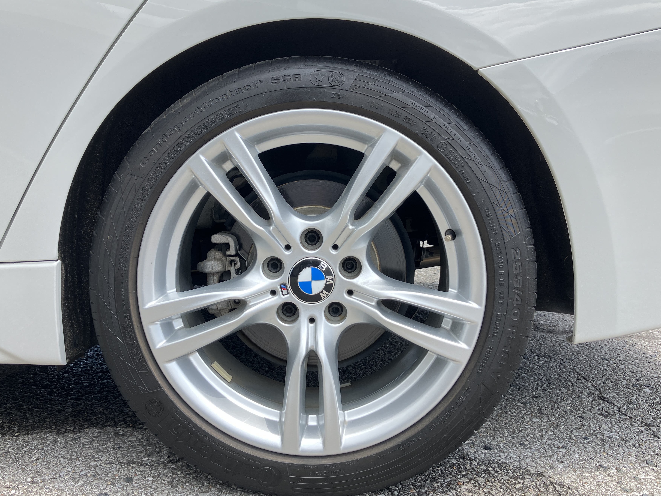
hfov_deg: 56.8
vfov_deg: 44.1
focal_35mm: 32
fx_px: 611
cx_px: 322
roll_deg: -0.5
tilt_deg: -4.1
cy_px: 220
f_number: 1.8
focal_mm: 3.99
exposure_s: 1/292
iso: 32
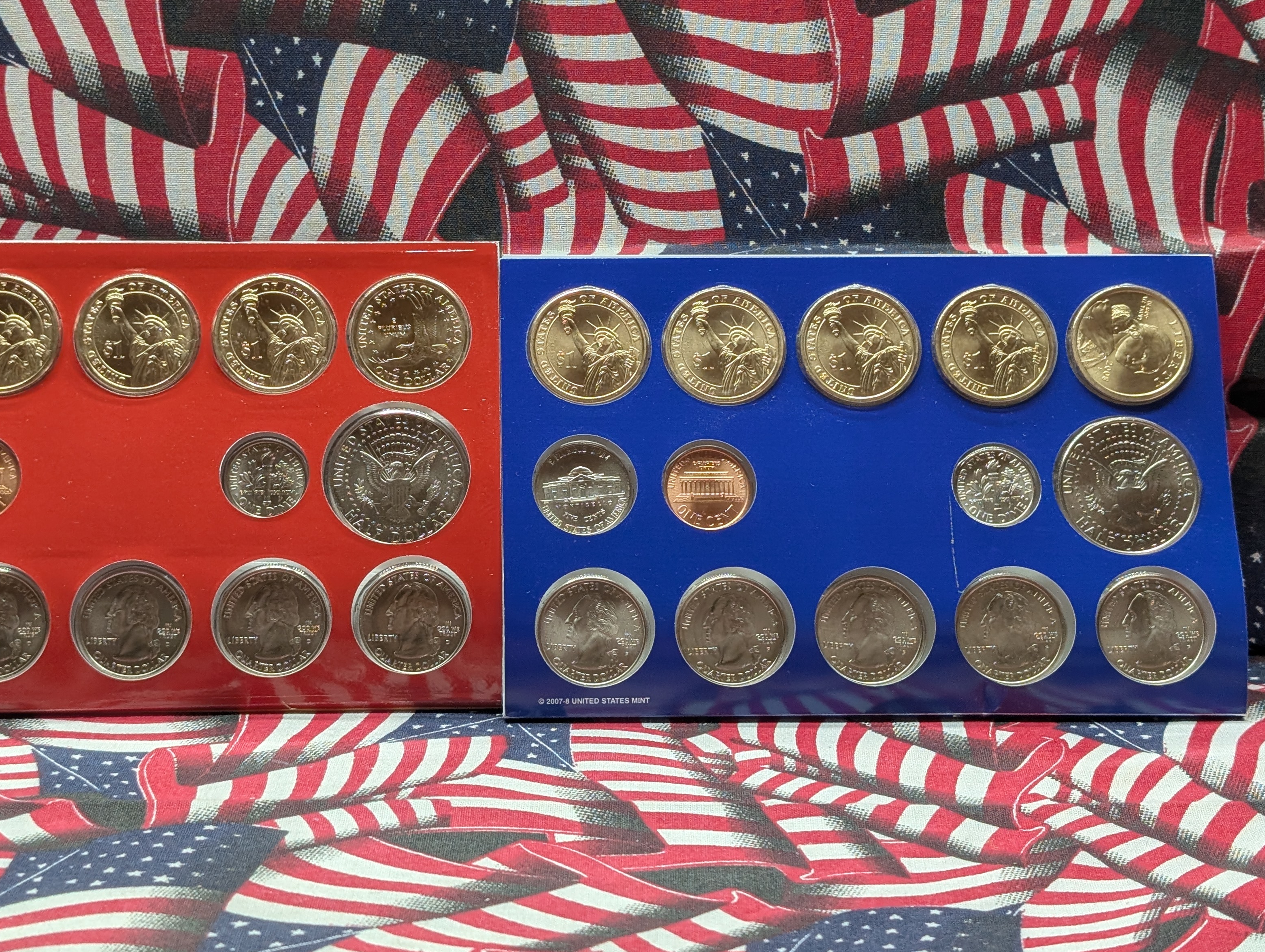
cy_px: 479
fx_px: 2342
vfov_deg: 23.0
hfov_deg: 30.2
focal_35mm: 64
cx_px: 516
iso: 54
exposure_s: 1/63.2
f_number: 1.68
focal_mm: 6.9
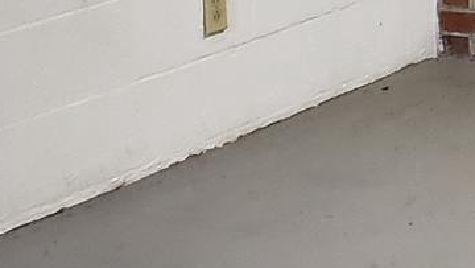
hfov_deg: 12.5
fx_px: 2029
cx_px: 785
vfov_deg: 7.4
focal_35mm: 161
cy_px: -127
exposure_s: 1/17
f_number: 1.5
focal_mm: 4.3
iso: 250
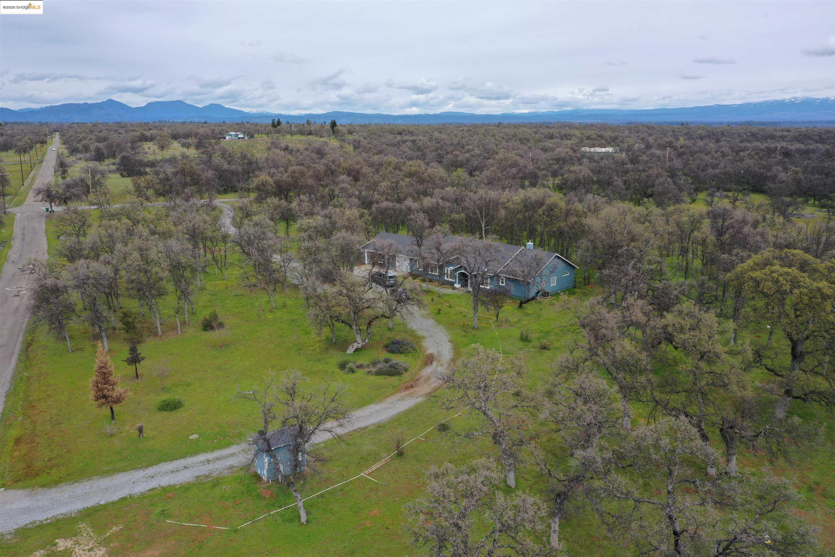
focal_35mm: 28
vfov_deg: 46.4
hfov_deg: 65.5
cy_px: 278
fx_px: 649
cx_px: 418
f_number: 5.6
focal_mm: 10.26
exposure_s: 1/400
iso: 100
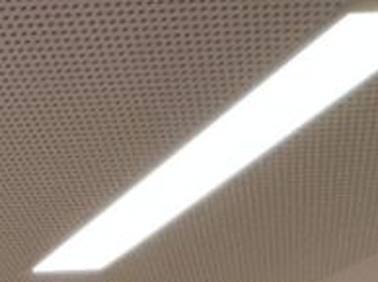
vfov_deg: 13.6
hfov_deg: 15.8
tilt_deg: +1.7
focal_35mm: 74
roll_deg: +2.3
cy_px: 700
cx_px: -491
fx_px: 807
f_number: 2.2
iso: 200
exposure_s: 1/50
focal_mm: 2.22
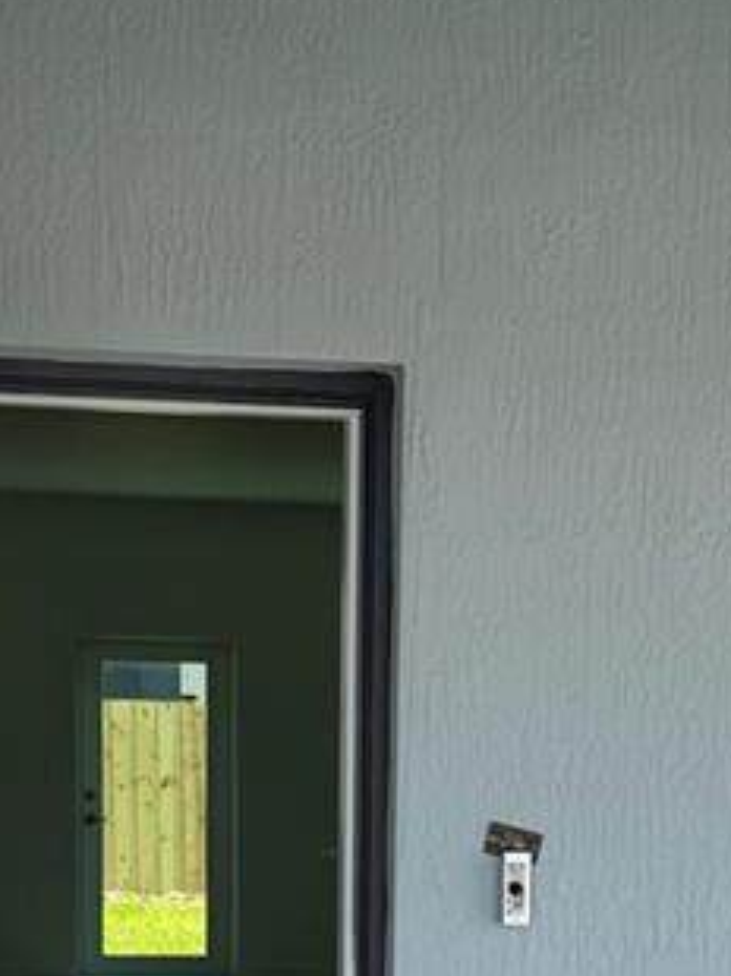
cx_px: 454
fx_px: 2622
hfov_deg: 15.9
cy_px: 1061
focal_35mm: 93
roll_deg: -0.1
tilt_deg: -7.2
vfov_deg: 20.2
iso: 80
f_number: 1.78
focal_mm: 6.76
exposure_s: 1/1464
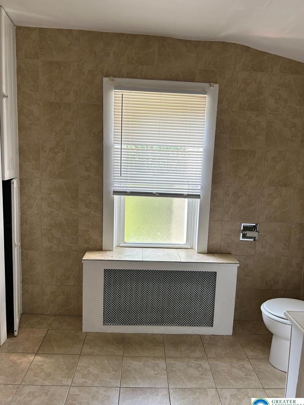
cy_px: 208
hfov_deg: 51.4
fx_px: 316
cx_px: 157
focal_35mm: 27
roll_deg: -1.9
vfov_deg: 65.3
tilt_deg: -8.7
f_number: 1.5
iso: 40
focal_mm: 5.7
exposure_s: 1/121
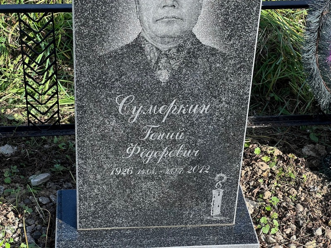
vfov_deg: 19.1
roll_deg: -2.9
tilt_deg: -31.6
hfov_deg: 25.3
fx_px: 736
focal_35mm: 77
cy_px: 124
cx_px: 166
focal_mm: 9
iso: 32
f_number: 2.8
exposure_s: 1/268
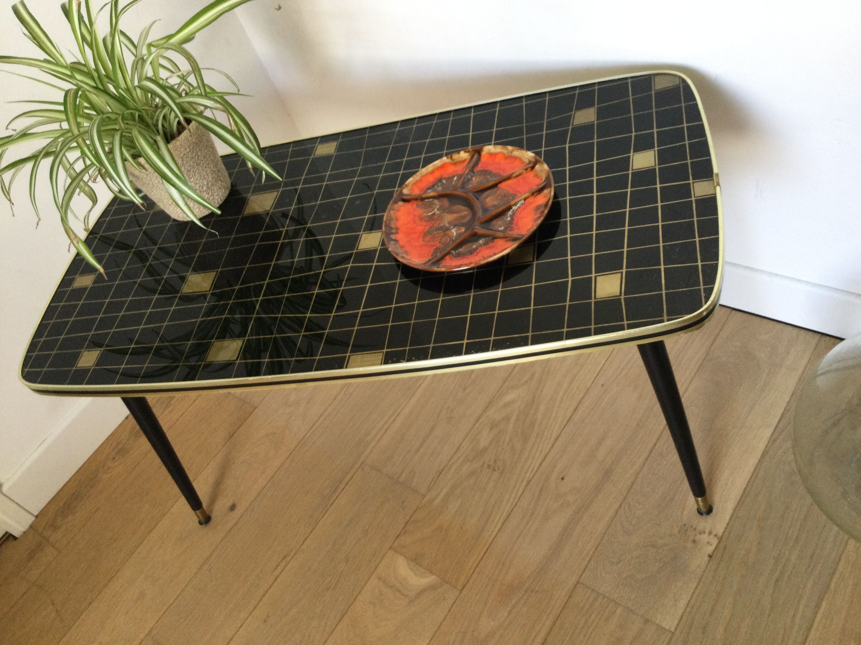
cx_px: 430
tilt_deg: -46.6
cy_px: 322
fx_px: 771
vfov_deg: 45.4
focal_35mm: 31
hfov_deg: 58.4
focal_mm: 3.3
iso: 80
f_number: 2.4
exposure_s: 1/33
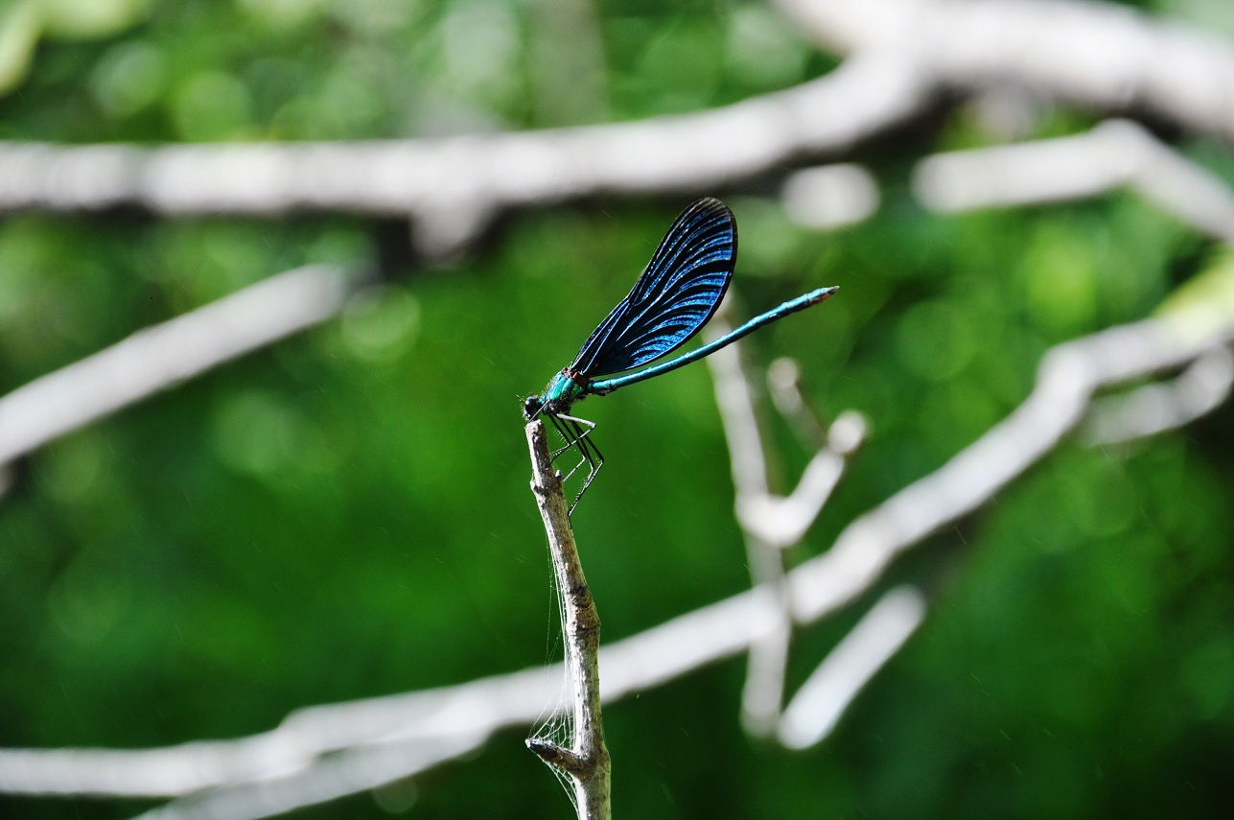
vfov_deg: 8.7
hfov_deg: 13.1
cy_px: 410
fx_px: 5393
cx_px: 617
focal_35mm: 158
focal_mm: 105
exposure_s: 1/400
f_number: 5.6
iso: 400
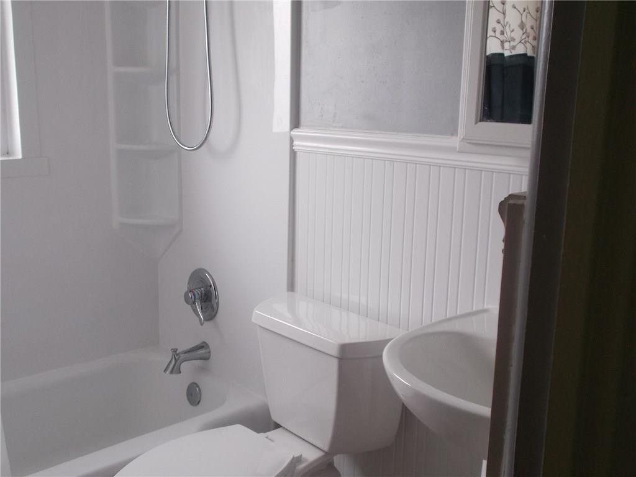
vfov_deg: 36.8
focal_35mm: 39
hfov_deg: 47.9
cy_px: 238
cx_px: 318
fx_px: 717
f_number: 3.9
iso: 200
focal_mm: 6.9
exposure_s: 1/30
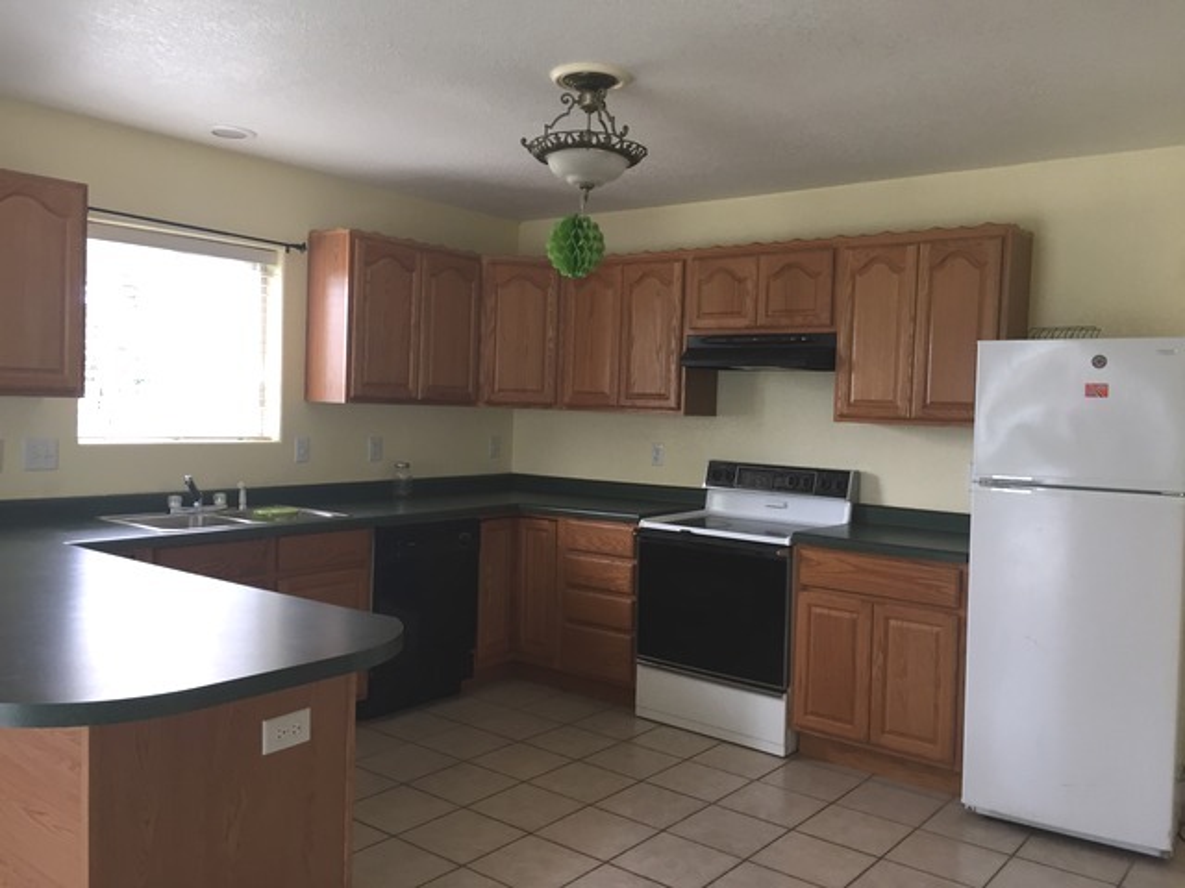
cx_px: 592
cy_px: 444
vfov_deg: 48.2
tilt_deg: -3.0
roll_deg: -2.0
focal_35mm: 29
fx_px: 993
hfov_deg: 61.7
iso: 40
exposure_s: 1/30
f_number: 2.2
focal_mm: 4.15
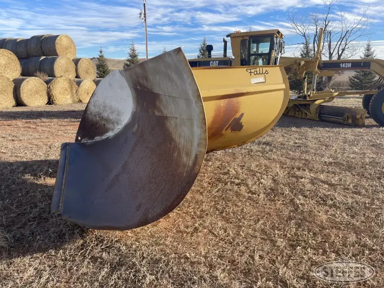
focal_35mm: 25
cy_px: 144
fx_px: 277
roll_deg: +0.4
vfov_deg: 54.9
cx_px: 192
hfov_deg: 69.4
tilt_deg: -13.0
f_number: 1.6
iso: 32
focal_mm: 5.1
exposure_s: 1/1279
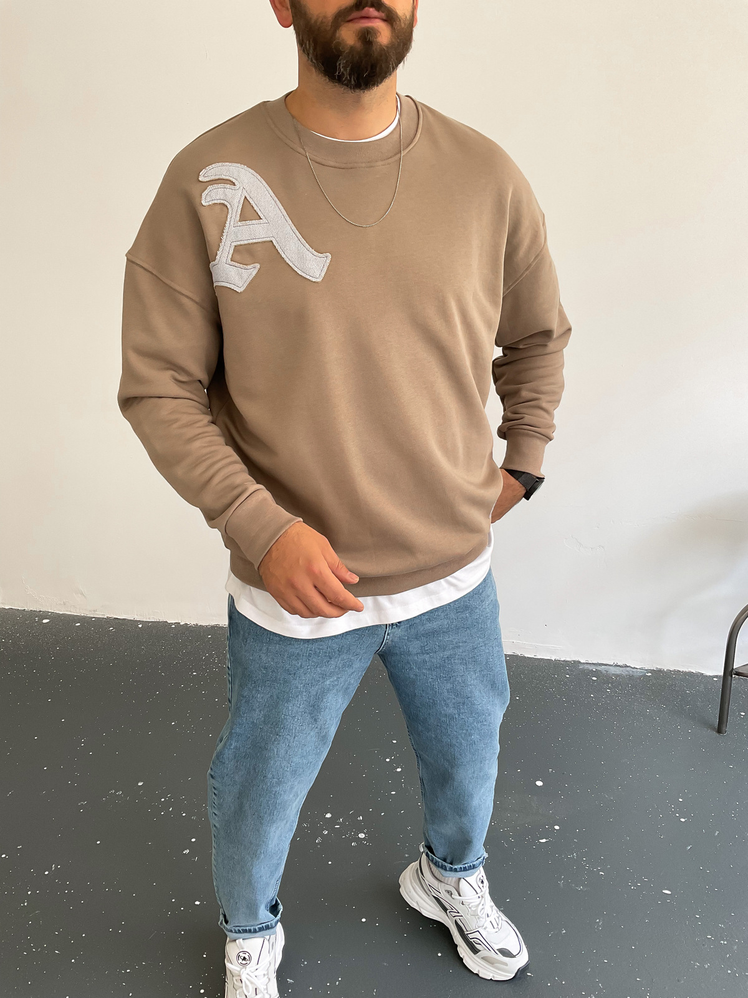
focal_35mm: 29
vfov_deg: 61.7
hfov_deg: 48.2
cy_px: 499
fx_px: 836
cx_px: 374
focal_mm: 3
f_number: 1.8
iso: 50
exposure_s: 1/120
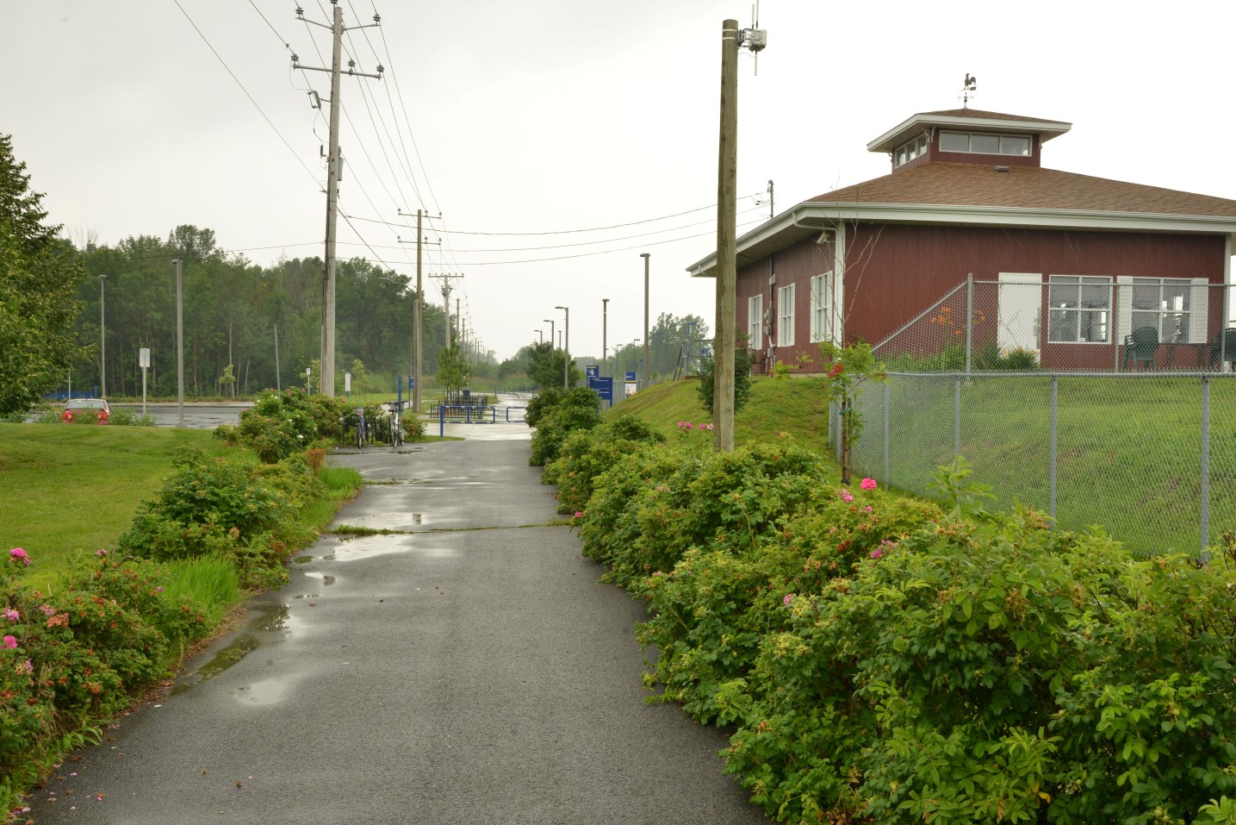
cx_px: 697
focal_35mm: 35
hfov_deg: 54.3
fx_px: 1202
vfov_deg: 37.8
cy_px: 436
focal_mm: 31
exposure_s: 1/100
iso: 500
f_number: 13
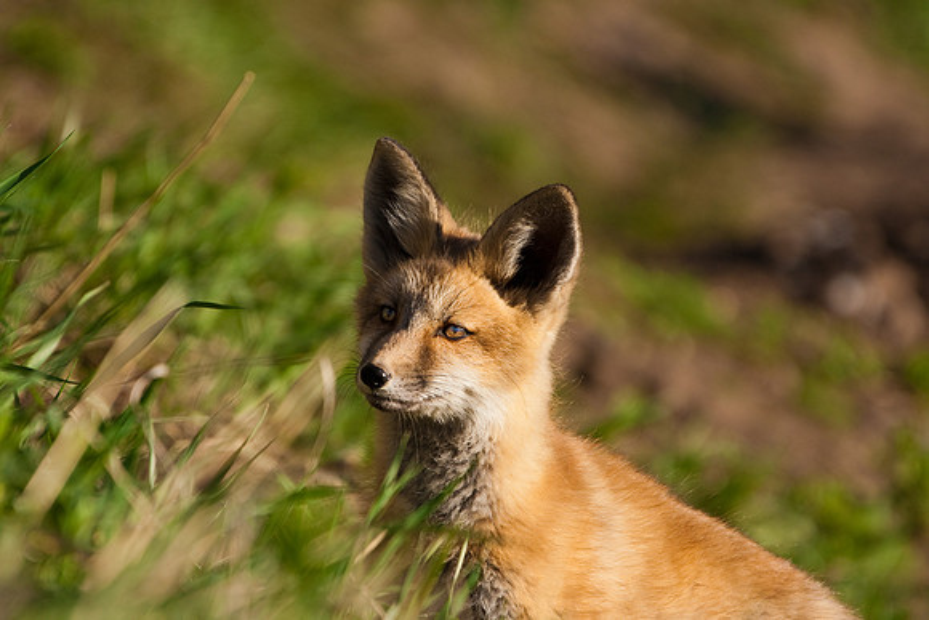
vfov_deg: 2.3
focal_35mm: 600
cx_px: 464
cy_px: 310
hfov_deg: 3.4
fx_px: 15486
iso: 400
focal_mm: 400
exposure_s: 1/800
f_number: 5.6
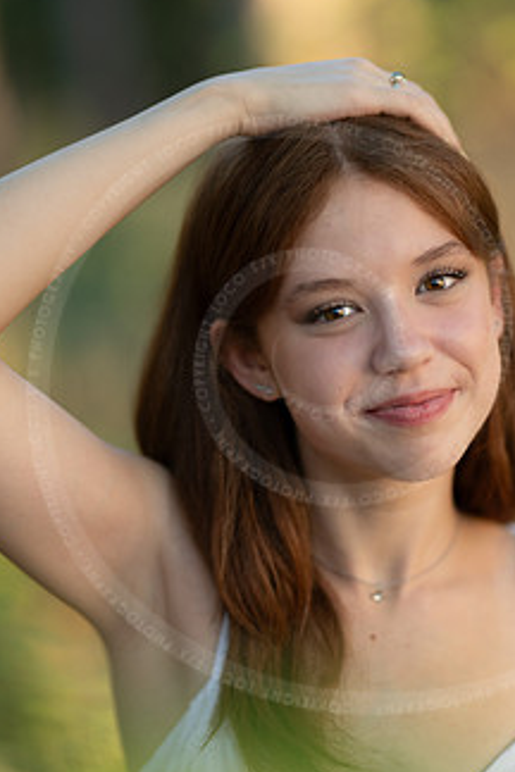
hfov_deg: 11.6
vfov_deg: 17.3
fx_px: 2532
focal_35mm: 118
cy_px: 405
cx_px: 348
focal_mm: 85
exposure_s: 1/320
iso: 160
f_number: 1.2
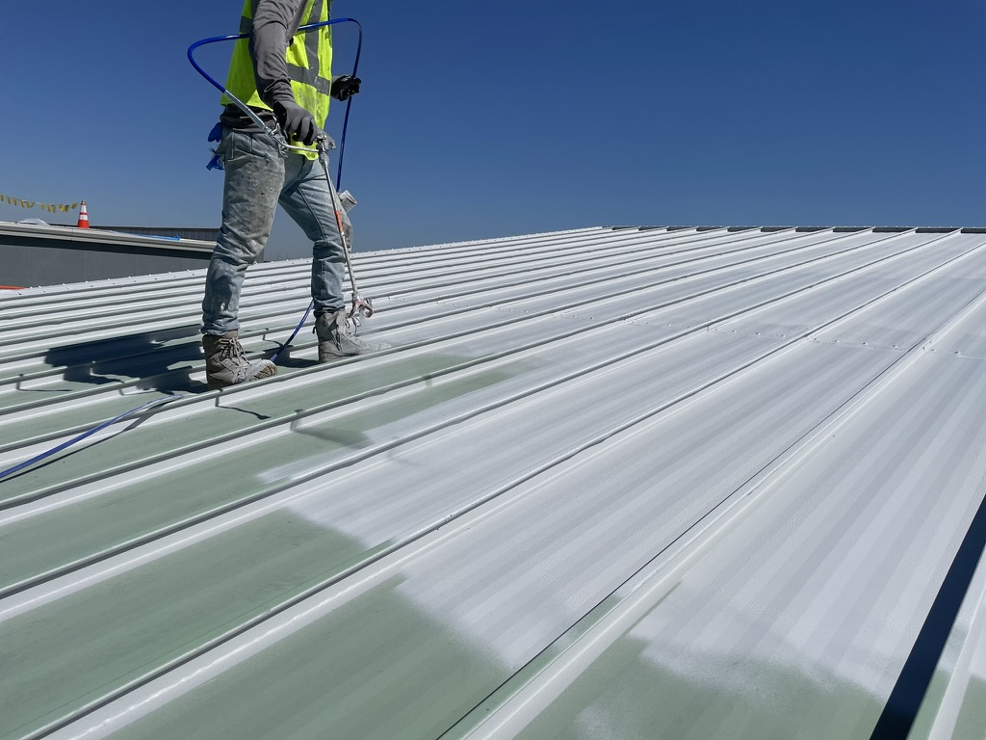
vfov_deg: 53.1
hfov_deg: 67.3
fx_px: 741
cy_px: 370
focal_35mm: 26
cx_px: 493
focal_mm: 4.2
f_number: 1.6
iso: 50
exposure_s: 1/20408
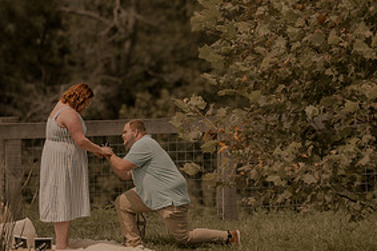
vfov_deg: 3.3
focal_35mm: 410
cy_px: 127
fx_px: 4289
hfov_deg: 5.0
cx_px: 222
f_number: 2.8
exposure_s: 1/1600
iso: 125
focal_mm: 200
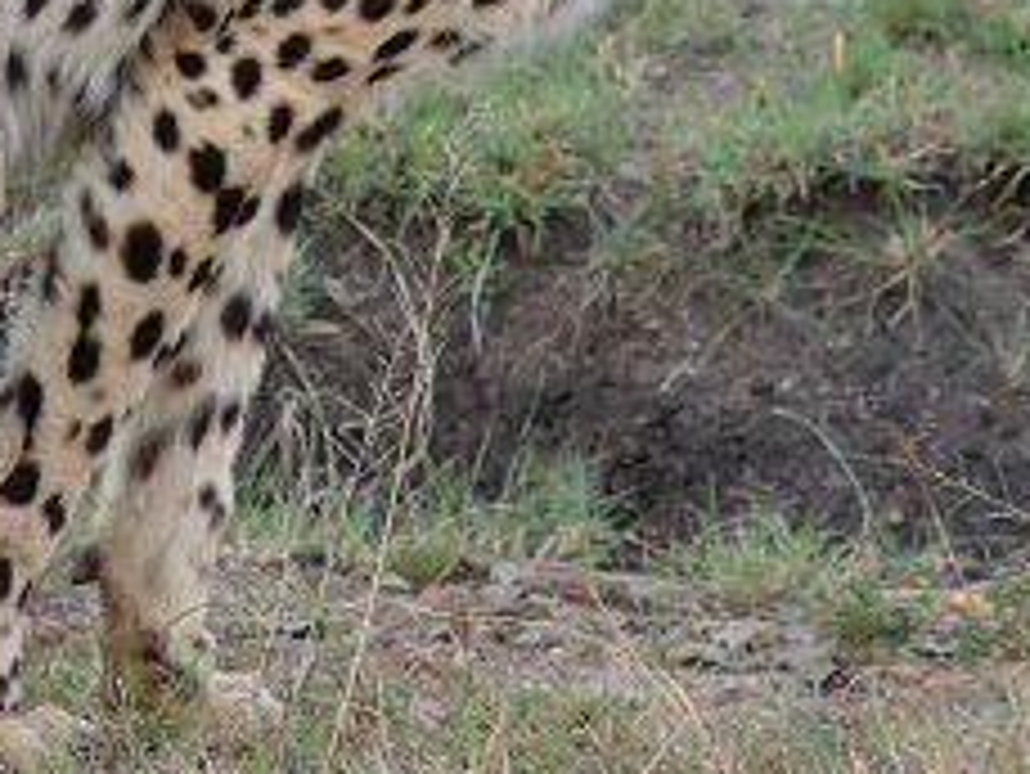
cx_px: 31
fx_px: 36231
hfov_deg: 1.6
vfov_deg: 1.2
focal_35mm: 1217
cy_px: 11
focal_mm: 70.7
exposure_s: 1/100
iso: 100
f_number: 4
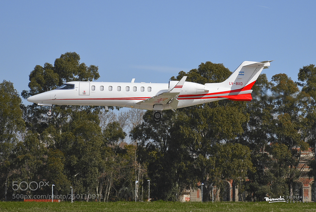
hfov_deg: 14.8
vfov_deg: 10.0
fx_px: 1212
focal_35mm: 138
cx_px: 158
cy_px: 106
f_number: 4.5
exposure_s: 1/800
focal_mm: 92
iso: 200
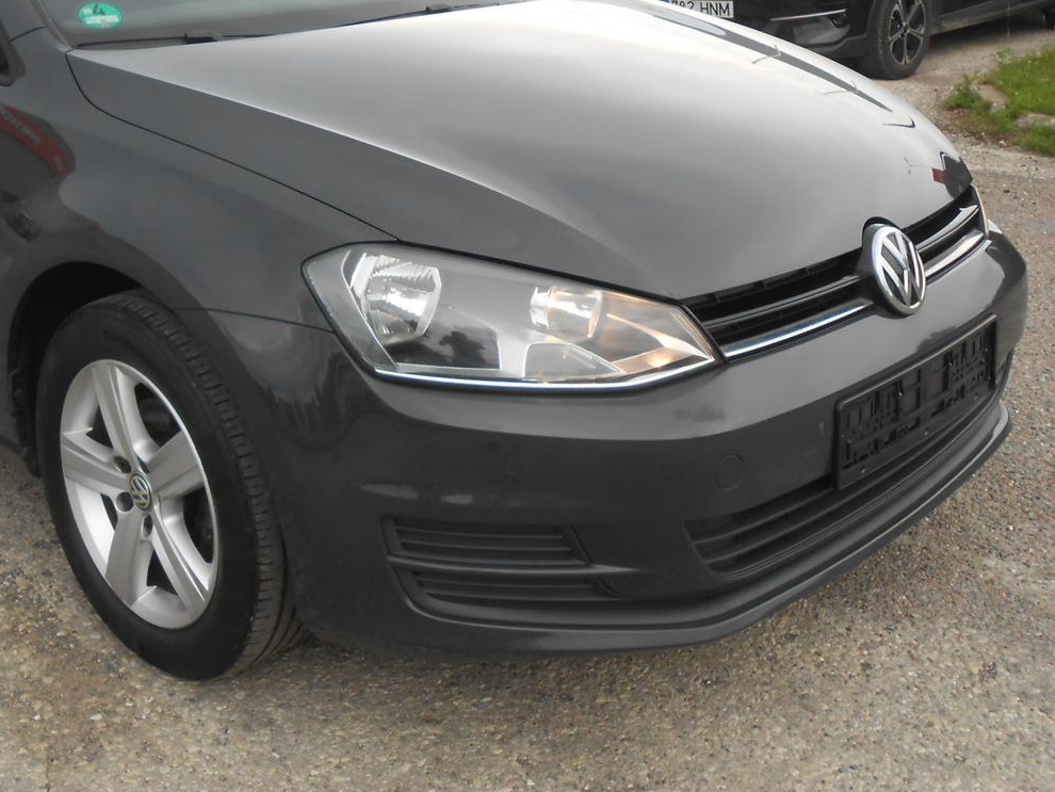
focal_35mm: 42
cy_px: 208
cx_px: 322
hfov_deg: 43.9
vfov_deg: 33.7
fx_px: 1280
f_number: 3.5
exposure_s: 1/80
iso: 80
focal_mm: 4.6
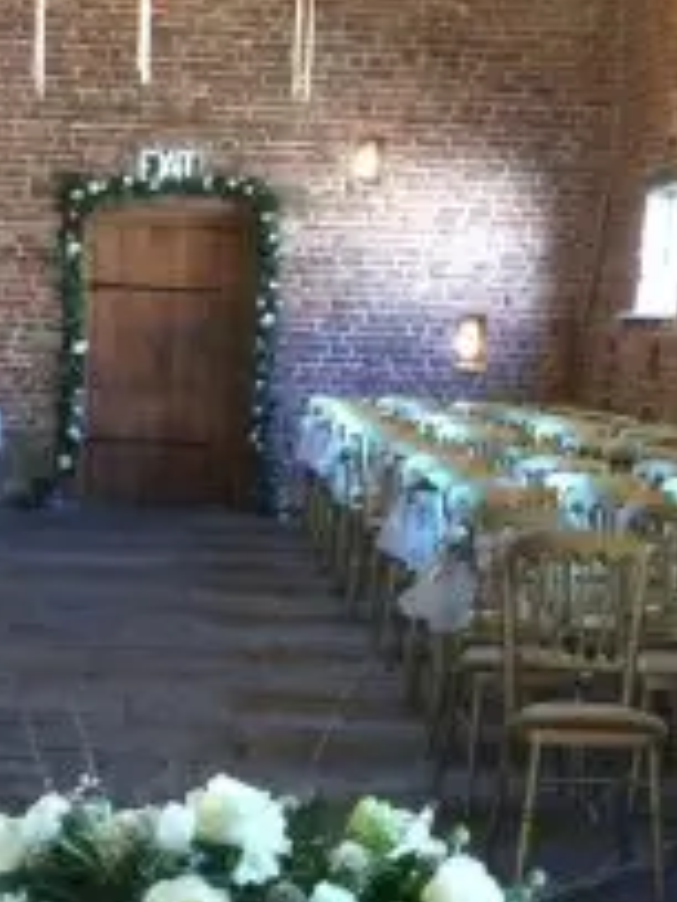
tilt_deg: -10.1
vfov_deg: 21.3
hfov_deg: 16.2
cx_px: 168
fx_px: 2373
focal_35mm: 91
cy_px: 690
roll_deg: -0.5
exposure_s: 1/33
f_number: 2.2
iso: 320
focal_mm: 4.15
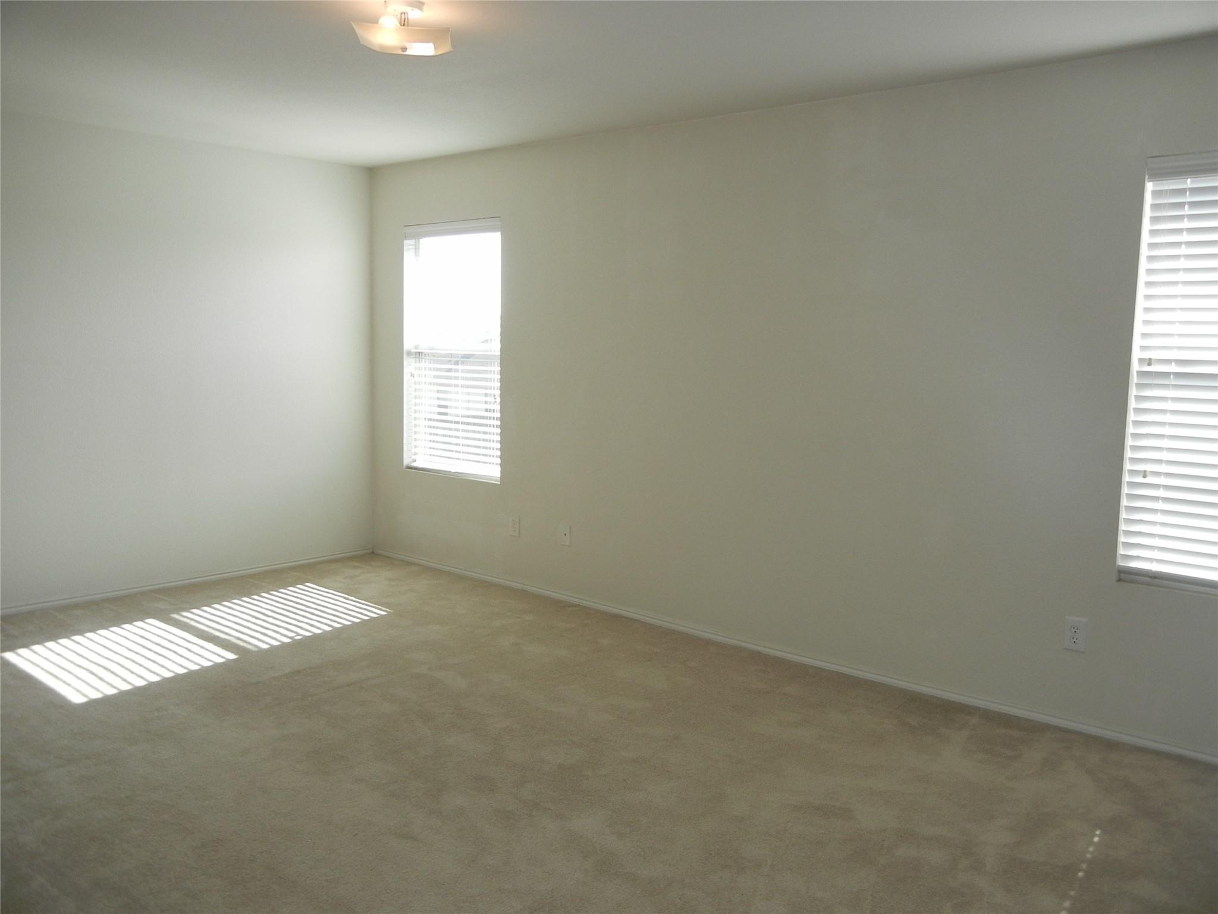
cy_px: 457
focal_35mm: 30
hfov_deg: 60.0
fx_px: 1056
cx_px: 609
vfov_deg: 46.8
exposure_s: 1/130
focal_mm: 5.4
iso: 160
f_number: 3.5
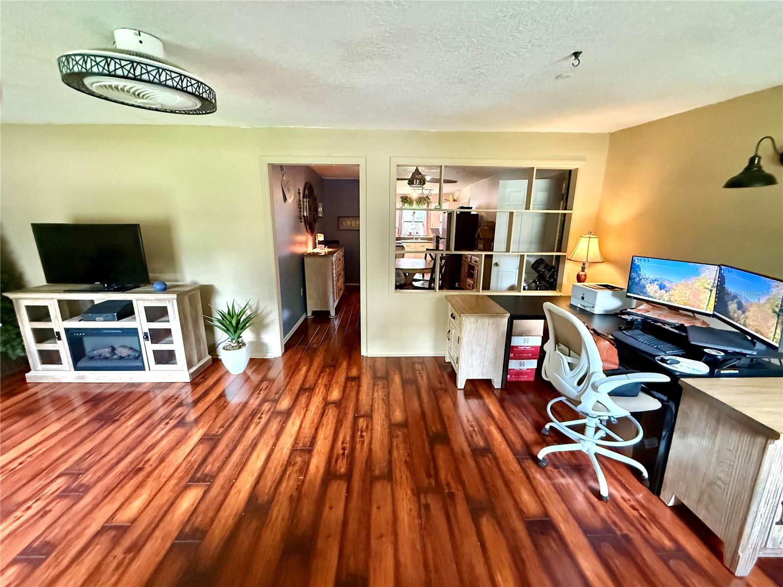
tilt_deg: -12.5
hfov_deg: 102.1
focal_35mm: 14
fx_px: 317
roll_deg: -1.2
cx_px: 392
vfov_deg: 85.7
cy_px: 294
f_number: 2.2
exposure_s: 1/60
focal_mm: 2.22
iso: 1250
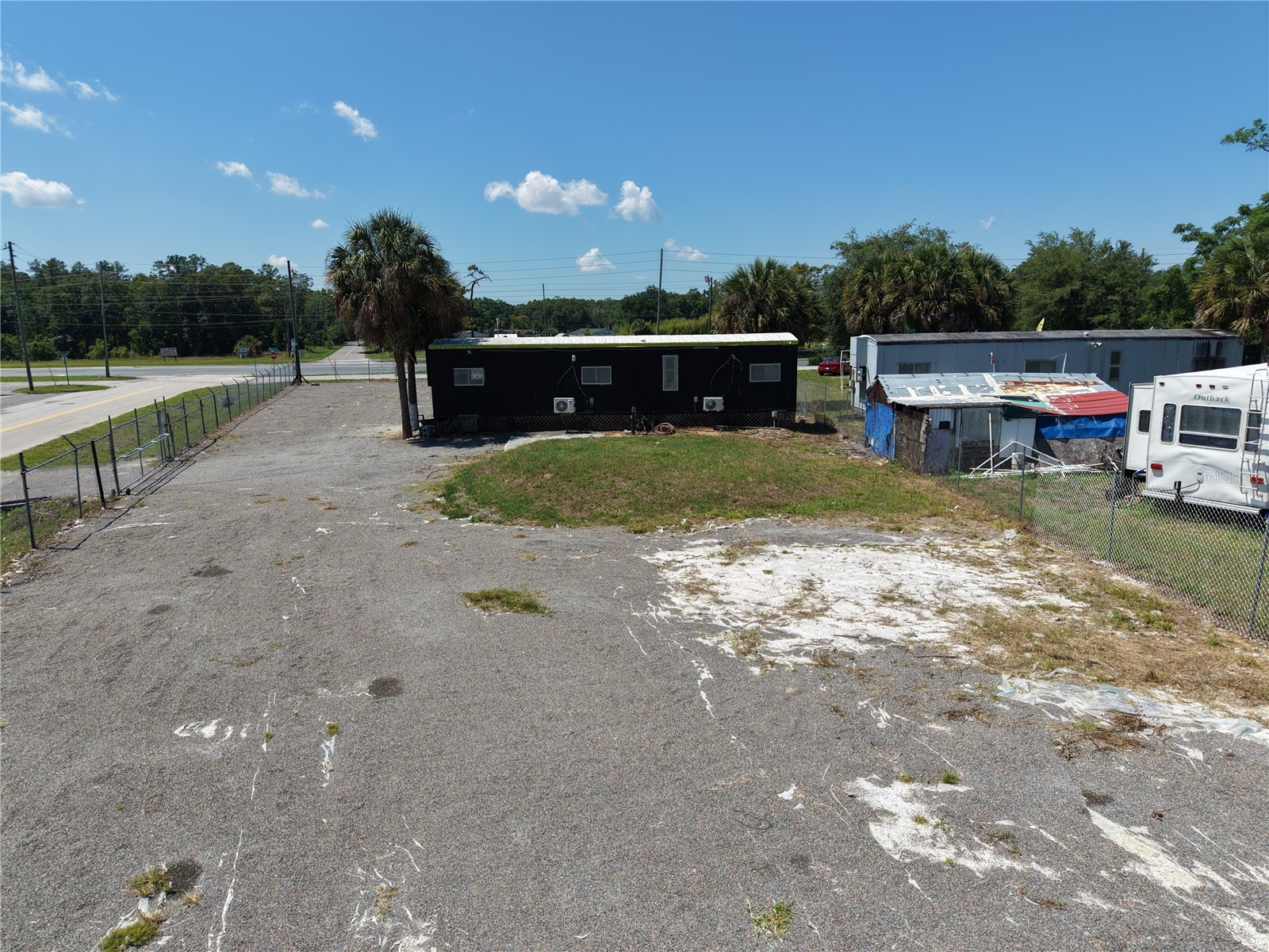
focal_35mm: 24
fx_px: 880
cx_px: 634
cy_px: 476
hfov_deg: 71.6
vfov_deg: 56.8
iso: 140
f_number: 1.8
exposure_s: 1/5000
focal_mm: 8.67
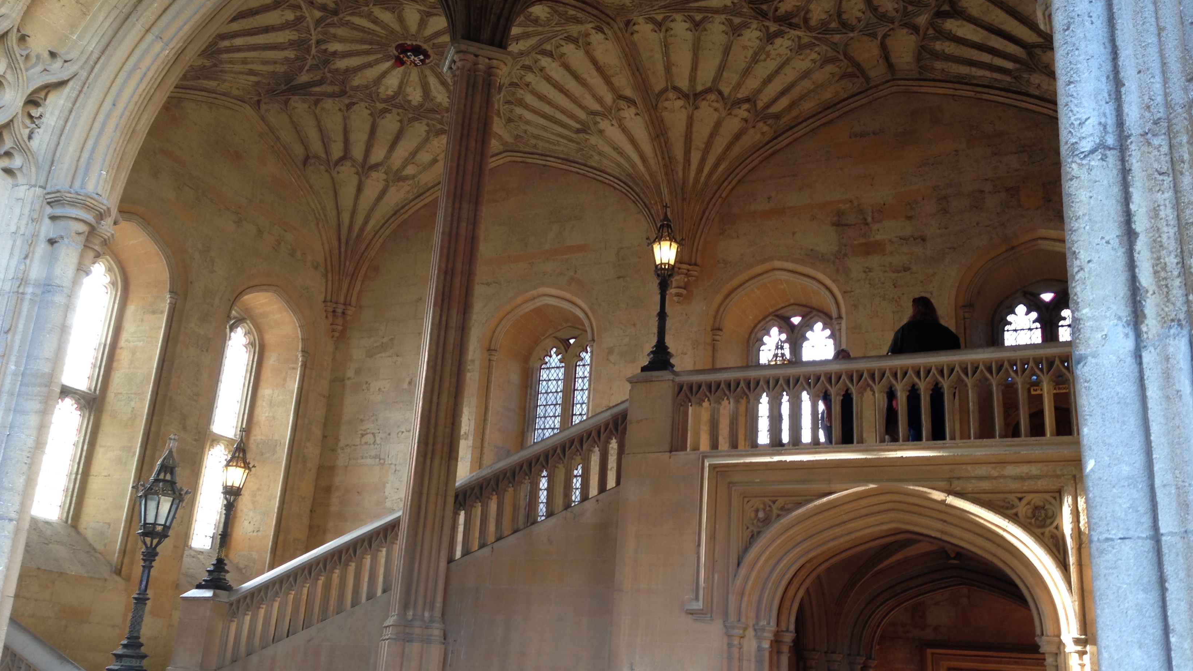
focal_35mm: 36
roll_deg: -2.4
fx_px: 1139
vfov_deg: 32.8
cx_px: 596
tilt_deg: +17.2
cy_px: 352
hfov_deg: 55.3
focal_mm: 4.12
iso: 50
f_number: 2.4
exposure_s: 1/24
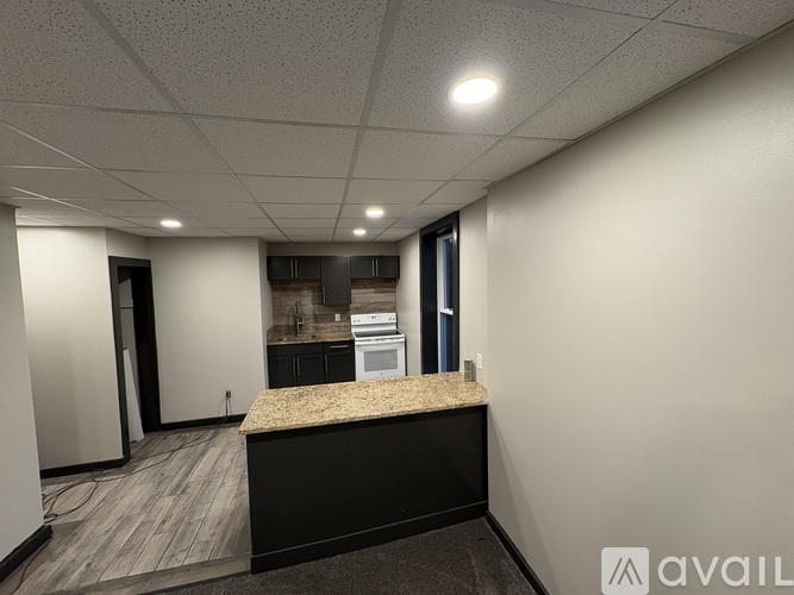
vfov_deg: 85.7
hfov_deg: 102.1
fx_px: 321
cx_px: 397
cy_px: 298
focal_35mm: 14
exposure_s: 1/60
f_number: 2.2
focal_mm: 2.22
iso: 250
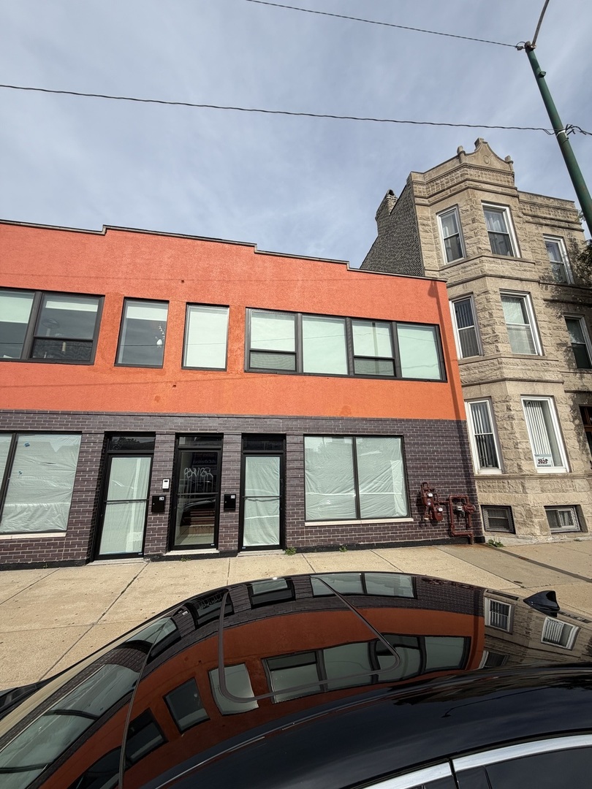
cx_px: 296
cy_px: 394
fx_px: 319
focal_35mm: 14
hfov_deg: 85.7
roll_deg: +0.7
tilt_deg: +16.5
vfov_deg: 102.1
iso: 20
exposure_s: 1/1167
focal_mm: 2.22
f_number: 2.2
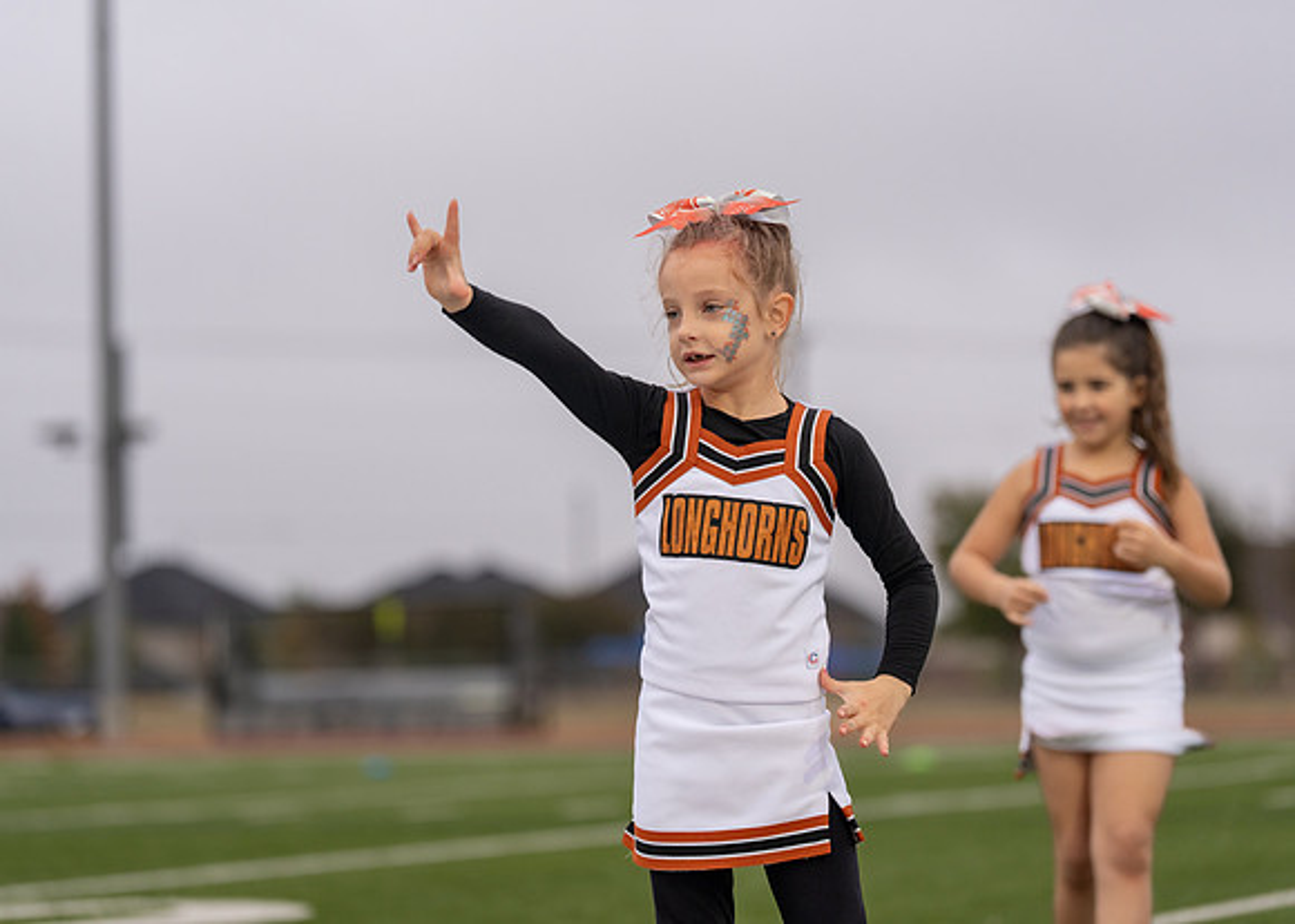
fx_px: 4855
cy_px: 462
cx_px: 648
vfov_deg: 10.9
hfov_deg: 15.2
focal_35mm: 132
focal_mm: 126
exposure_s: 1/1000
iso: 500
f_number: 2.8
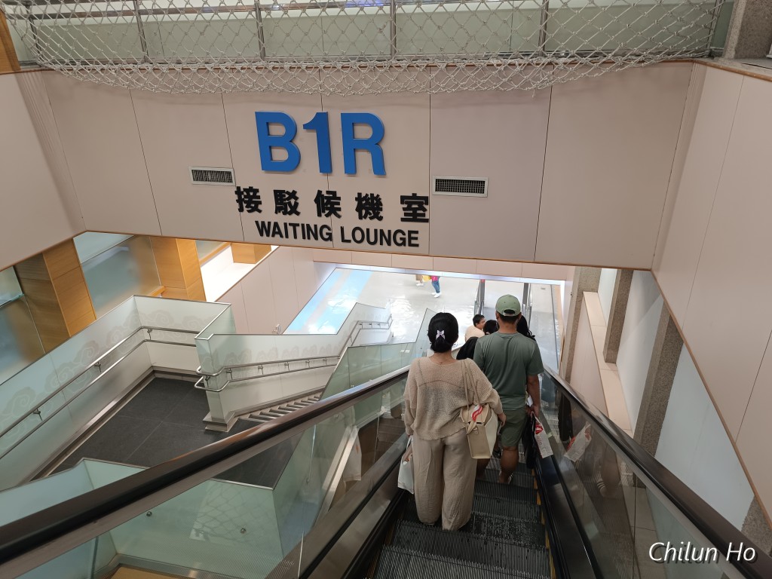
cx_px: 386
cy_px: 290
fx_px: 535
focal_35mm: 24
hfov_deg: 71.6
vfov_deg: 56.8
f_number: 1.65
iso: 1401
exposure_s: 1/60
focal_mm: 6.14
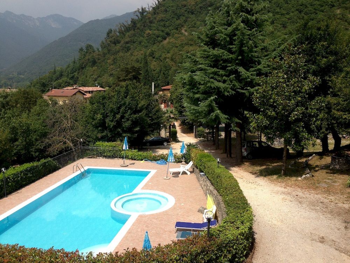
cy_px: 132
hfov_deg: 55.4
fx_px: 334
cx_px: 175
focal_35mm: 33
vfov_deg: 42.9
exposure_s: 1/1595
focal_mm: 4.13
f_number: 2.4
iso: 50
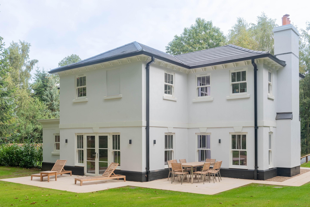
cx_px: 155
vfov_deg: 37.9
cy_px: 104
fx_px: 302
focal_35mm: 35
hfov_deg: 54.4
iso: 400
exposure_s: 1/200
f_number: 11
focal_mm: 35
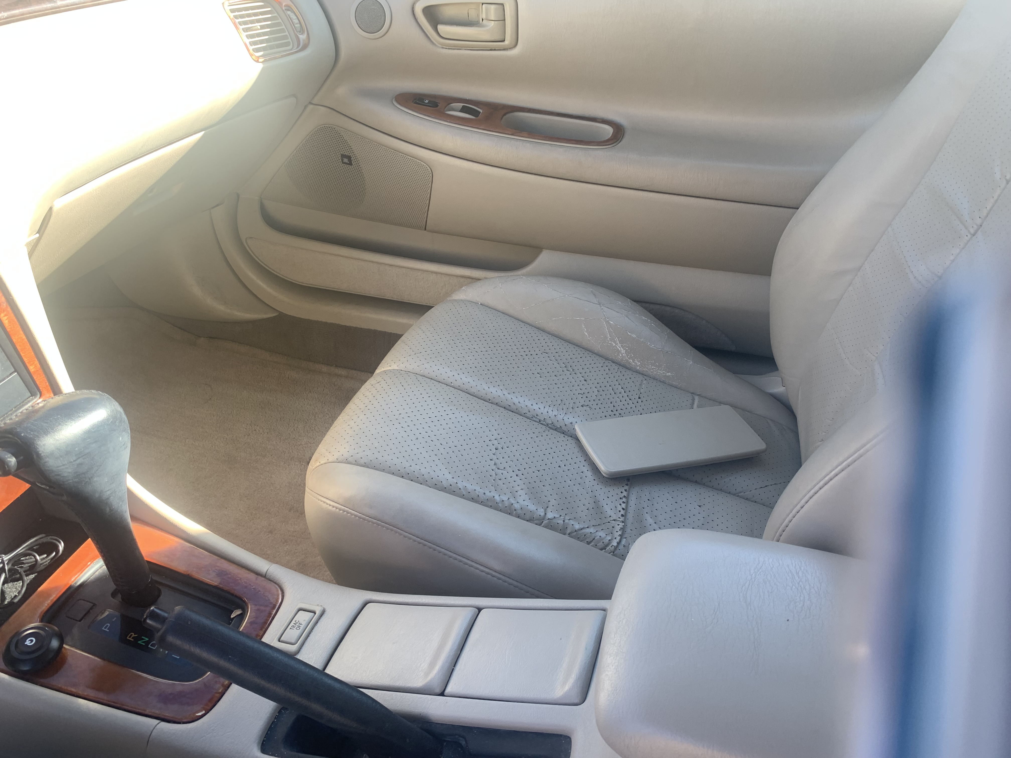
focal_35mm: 26
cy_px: 379
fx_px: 759
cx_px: 506
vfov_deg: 53.1
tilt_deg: -37.0
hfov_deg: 67.3
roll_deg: +4.6
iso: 40
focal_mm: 4.25
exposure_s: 1/121
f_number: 1.8
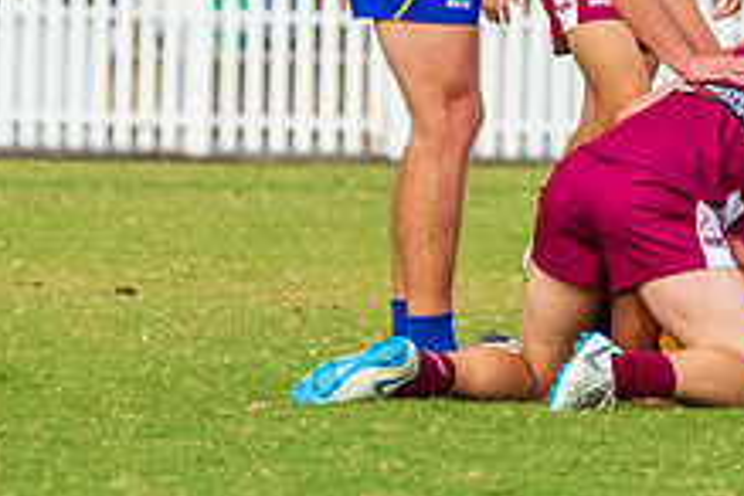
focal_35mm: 1178
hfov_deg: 1.7
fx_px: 24343
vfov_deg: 1.2
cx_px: 956
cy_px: 5
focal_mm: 360
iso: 1000
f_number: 9
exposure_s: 1/1250
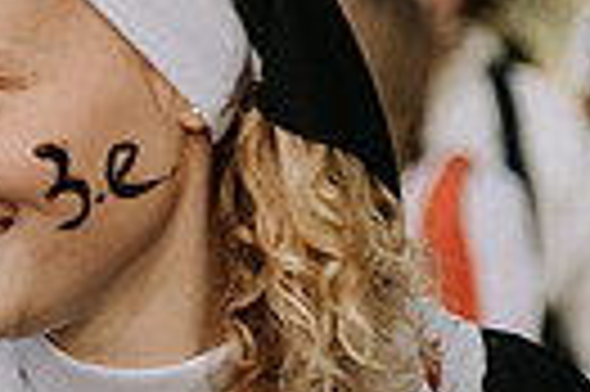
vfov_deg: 5.9
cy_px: 246
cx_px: -27
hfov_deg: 8.9
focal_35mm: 231
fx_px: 3781
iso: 100
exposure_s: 1/400
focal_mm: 52
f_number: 2.8
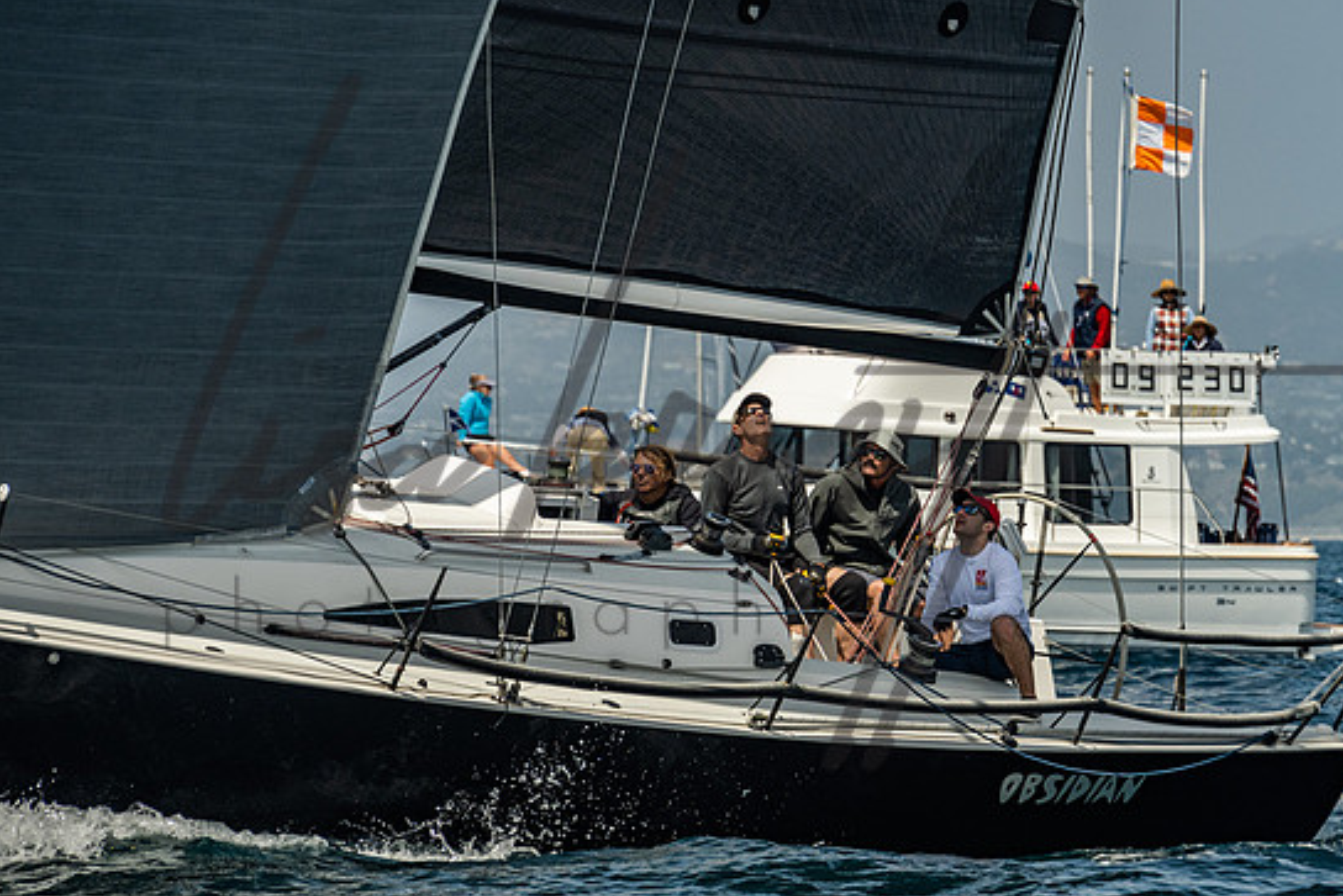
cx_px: 816
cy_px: 369
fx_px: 9664
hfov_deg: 7.9
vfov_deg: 5.3
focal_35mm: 259
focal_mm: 180
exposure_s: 1/1250
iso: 320
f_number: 6.3
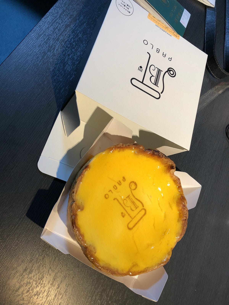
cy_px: 152
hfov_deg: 48.2
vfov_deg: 61.7
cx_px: 114
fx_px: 256
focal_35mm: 29
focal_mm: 3.99
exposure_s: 1/30
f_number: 1.8
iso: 25
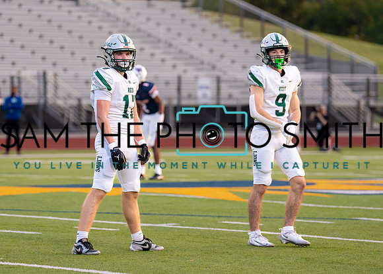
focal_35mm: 238
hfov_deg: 8.5
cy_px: 109
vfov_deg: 6.1
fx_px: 2585
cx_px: 144
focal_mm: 152
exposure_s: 1/2000
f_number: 2.8
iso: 1250
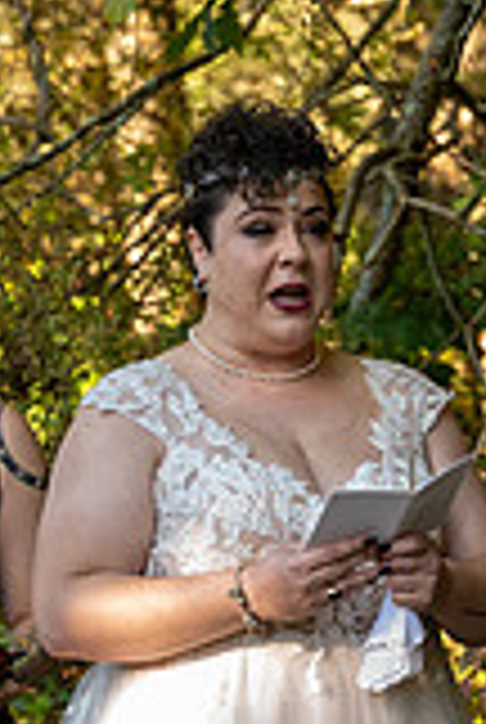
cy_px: 818
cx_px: 547
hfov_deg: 7.0
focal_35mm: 195
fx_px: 3932
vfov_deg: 10.4
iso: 6400
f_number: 4
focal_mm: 70
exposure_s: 1/2500
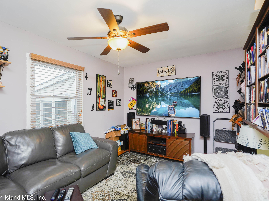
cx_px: 124
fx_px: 140
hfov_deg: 87.6
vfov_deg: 71.6
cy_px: 103
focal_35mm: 18
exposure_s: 1/30
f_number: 4
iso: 320
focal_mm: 16
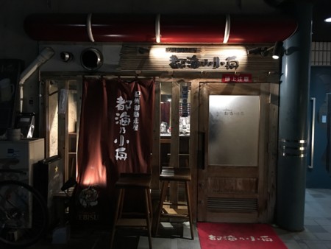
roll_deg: -1.2
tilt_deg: -2.1
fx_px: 277
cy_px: 124
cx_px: 166
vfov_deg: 48.3
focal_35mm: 29
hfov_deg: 61.6
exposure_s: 1/4
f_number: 2.2
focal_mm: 4.15
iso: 64
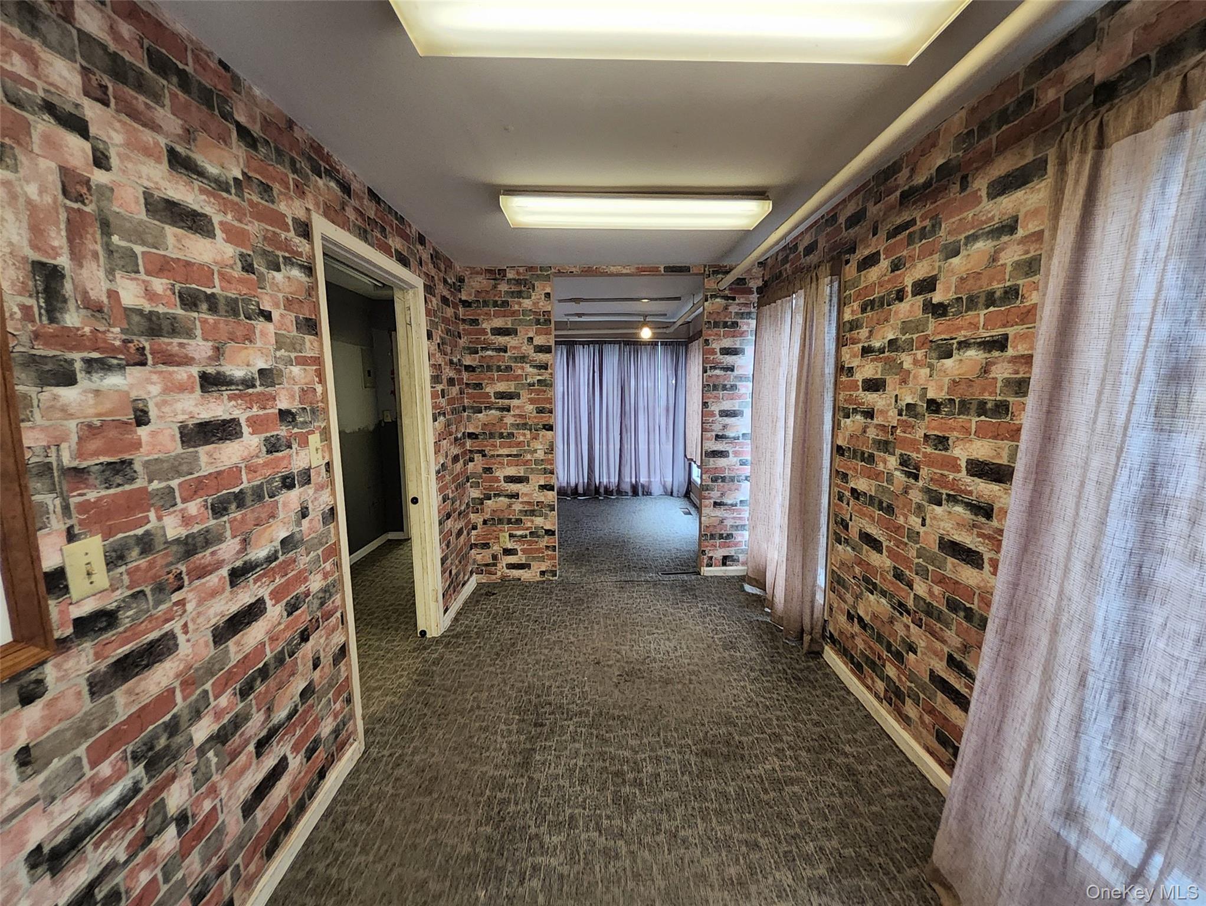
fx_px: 453
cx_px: 603
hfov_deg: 106.1
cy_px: 453
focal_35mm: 13
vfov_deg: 90.0
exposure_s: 1/60
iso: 200
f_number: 2.2
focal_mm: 1.13
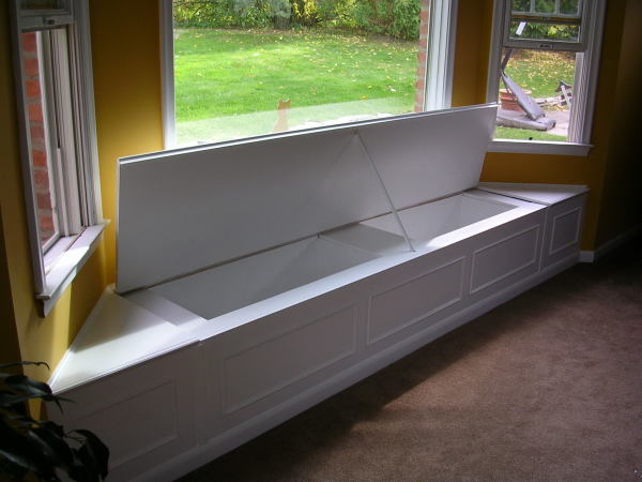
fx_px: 705
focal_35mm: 38
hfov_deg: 49.0
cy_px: 241
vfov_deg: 37.7
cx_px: 321
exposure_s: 1/75.2
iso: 50
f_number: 2.8
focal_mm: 5.8
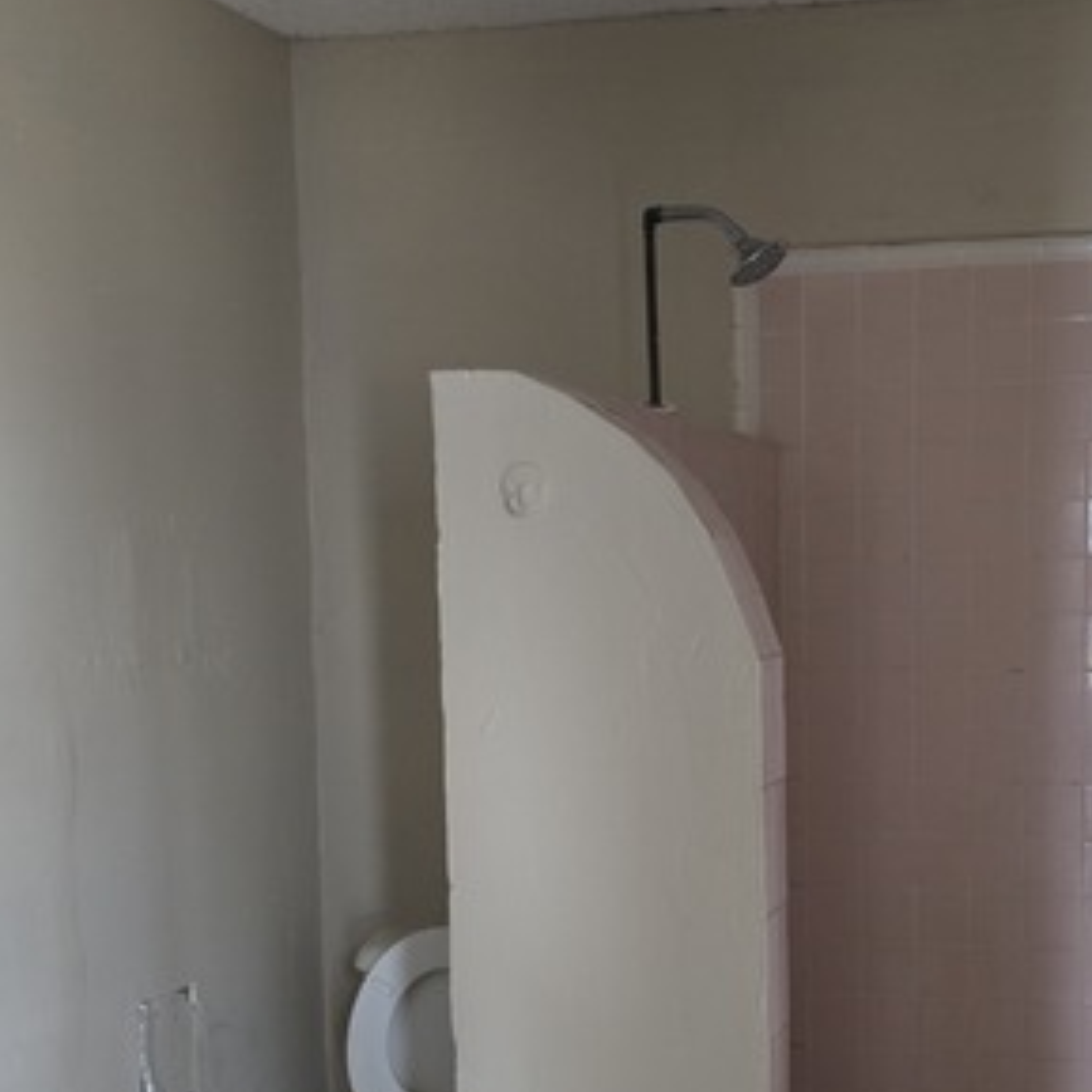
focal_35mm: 45
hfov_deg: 36.5
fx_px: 1606
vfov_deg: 37.2
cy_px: 725
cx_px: 843
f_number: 1.7
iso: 1250
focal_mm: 6.3
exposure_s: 1/60
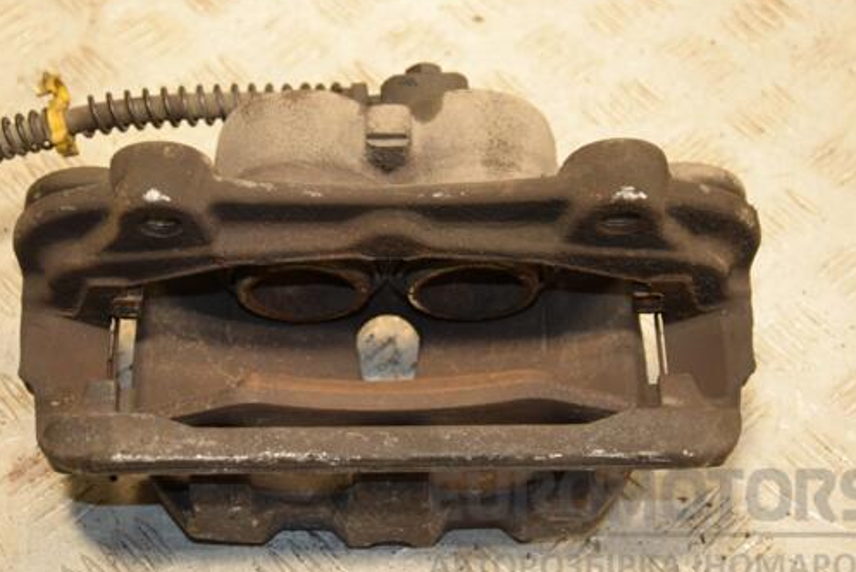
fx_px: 1808
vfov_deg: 18.0
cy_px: 265
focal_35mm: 76
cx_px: 396
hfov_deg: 26.6
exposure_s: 1/160
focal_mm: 42
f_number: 4.8
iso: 800
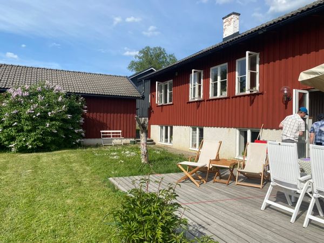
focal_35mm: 26
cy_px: 122
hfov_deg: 67.3
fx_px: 243
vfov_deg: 53.1
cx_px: 162
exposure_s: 1/3401
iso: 32
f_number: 1.8
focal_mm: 4.25
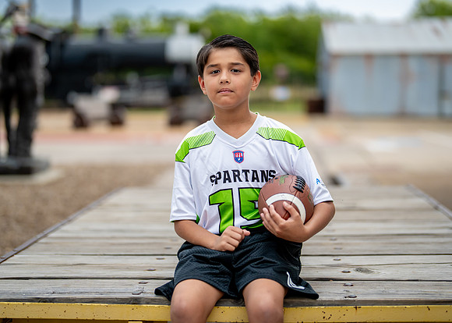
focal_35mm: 58
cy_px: 149
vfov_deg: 24.4
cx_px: 235
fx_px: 747
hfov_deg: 33.7
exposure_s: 1/800
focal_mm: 50
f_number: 1.2
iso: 500
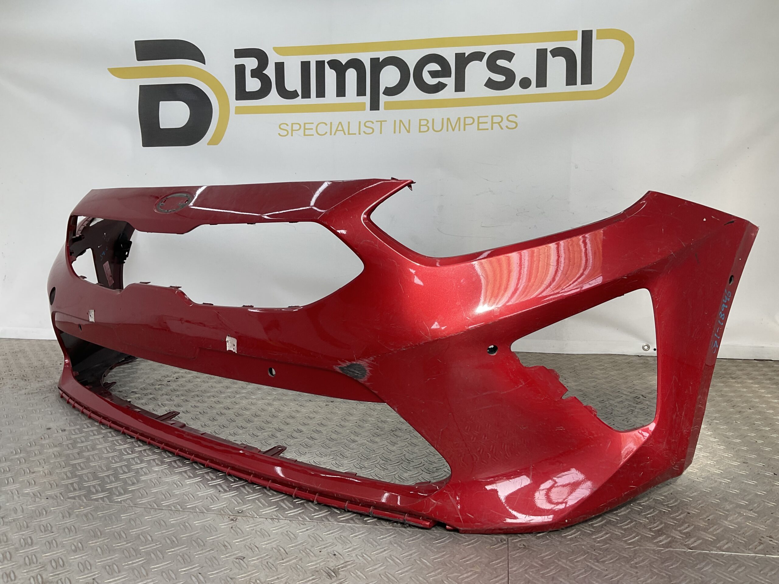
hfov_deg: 61.7
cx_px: 390
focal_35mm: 29
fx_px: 653
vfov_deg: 48.2
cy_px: 292
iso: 16
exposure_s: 1/220
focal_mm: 3
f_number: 1.8
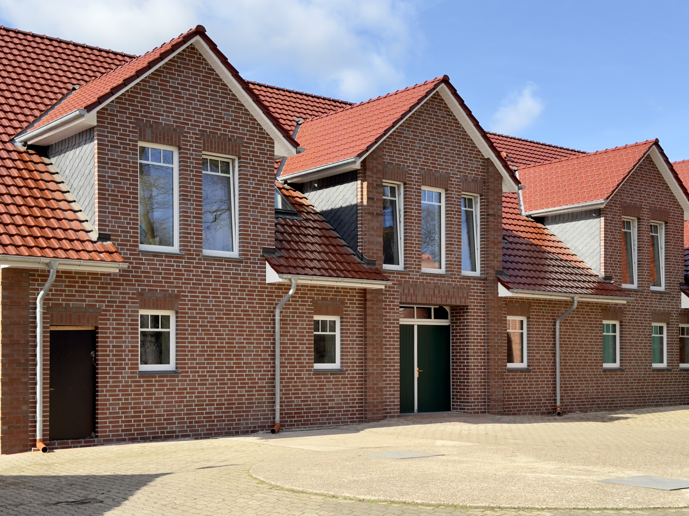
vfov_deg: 30.3
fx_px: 955
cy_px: 258
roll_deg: +0.2
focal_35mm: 48
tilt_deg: +4.8
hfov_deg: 39.7
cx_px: 344
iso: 64
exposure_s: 1/2342
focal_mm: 6.76
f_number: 1.78
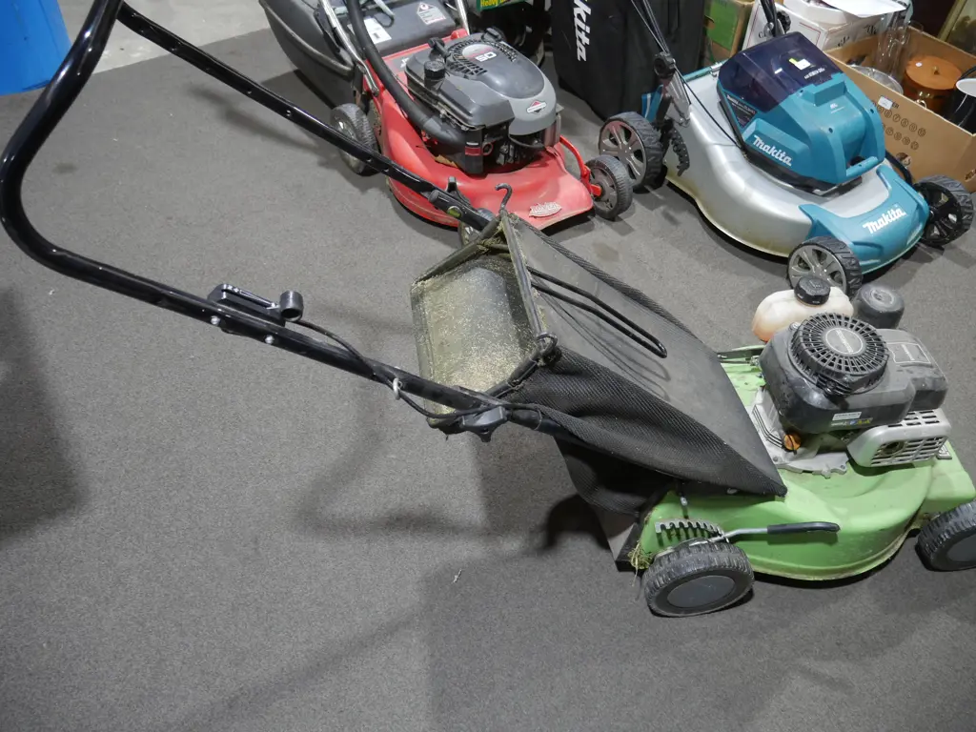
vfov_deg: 49.7
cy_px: 366
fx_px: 789
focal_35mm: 28
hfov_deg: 63.4
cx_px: 488
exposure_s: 1/60
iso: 400
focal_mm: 14
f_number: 3.5
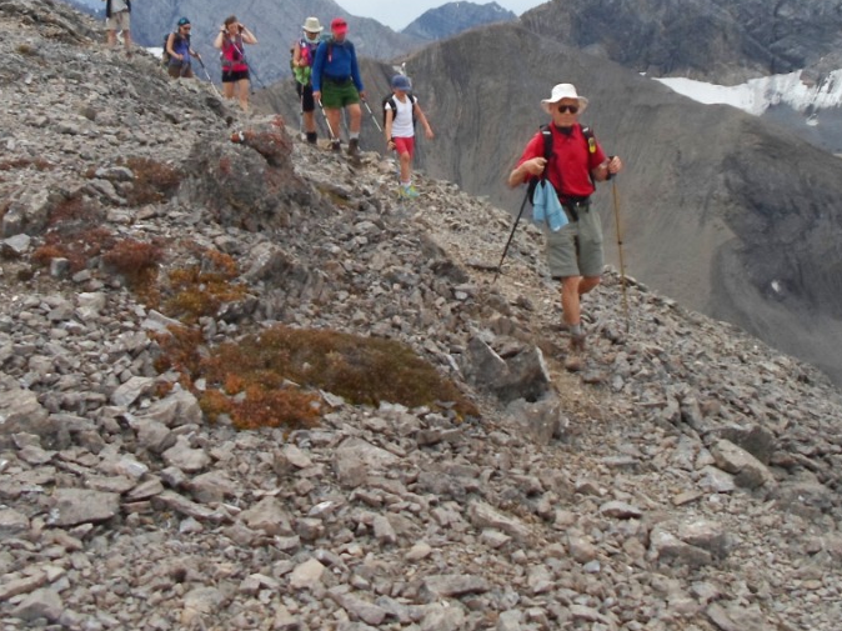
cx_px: 480
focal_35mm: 38
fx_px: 924
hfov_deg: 48.8
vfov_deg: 37.3
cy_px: 214
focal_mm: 4.5
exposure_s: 1/180
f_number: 9.2
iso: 80
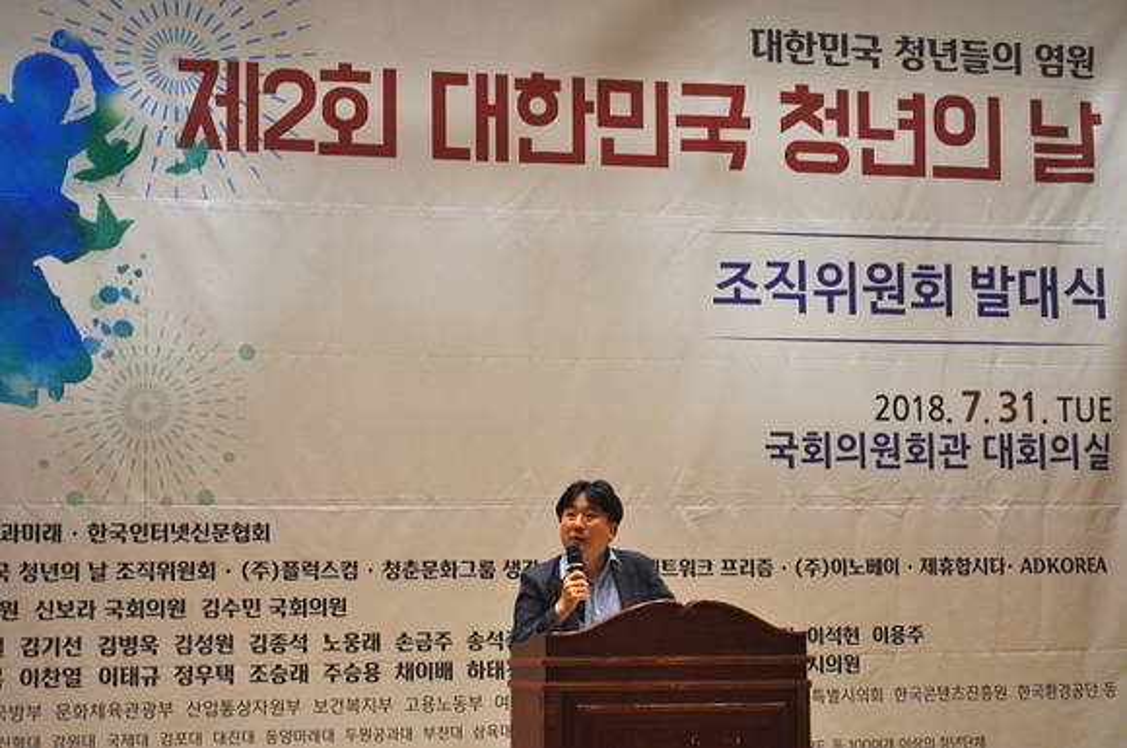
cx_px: 564
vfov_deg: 16.5
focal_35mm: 82
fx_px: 2579
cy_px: 374
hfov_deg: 24.6
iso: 450
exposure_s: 1/15
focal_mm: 55
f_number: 5.6
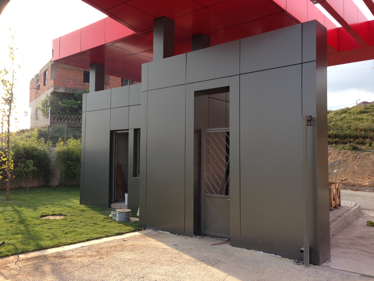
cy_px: 140
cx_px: 187
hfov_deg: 55.4
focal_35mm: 33
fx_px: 357
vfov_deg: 42.9
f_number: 2.4
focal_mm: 4.12
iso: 50
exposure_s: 1/354
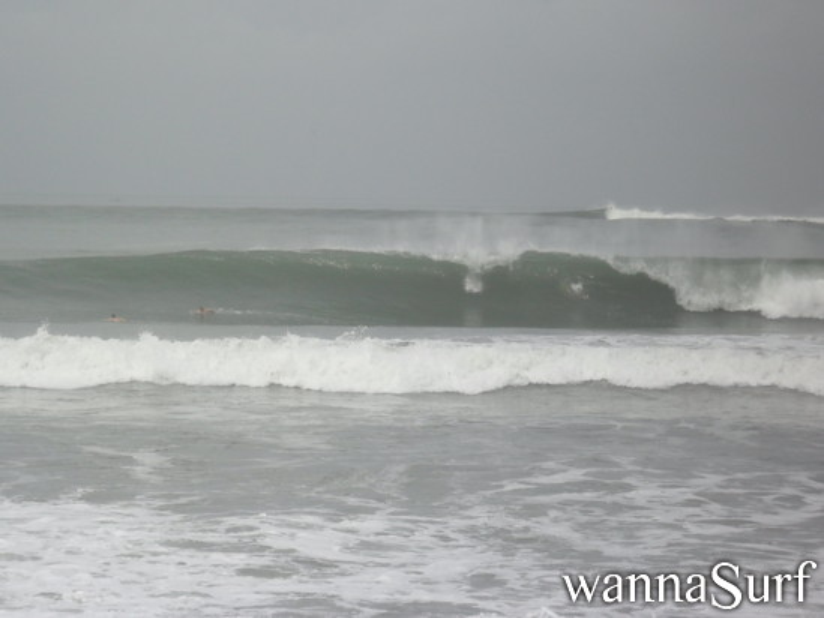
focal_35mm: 135
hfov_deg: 14.6
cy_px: 309
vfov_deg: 11.0
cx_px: 412
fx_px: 3214
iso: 100
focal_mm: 24.5
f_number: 5.9
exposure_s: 1/500
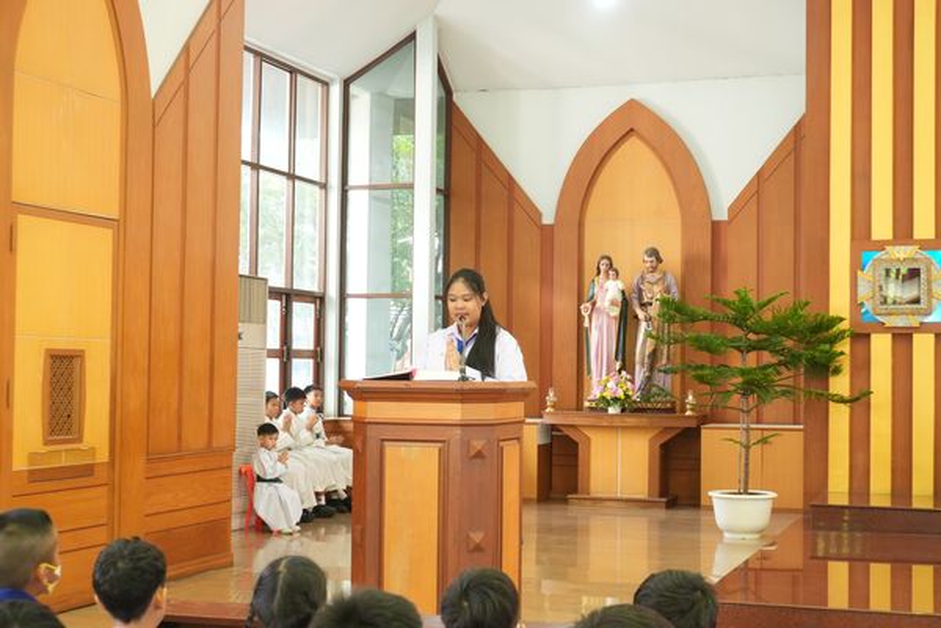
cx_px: 470
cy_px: 314
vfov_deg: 23.8
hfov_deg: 35.1
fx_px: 1490
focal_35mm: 57
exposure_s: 1/15
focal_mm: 38
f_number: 6.3
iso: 1000
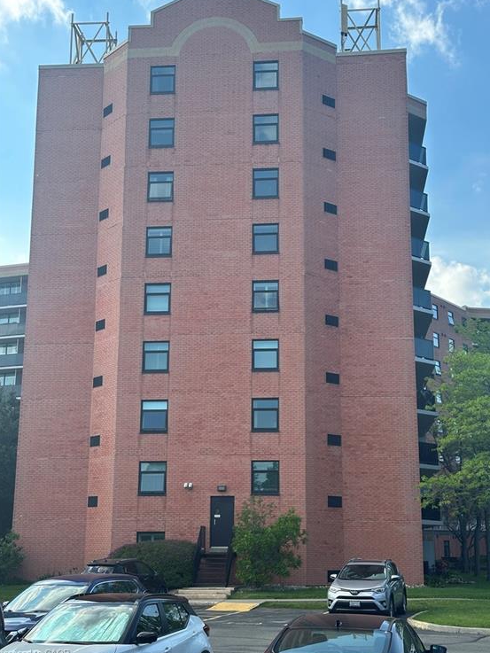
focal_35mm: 50
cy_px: 319
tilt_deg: +14.3
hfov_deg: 29.1
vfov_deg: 38.2
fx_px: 943
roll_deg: -0.7
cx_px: 250
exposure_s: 1/1145
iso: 64
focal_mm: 6.86
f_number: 1.78
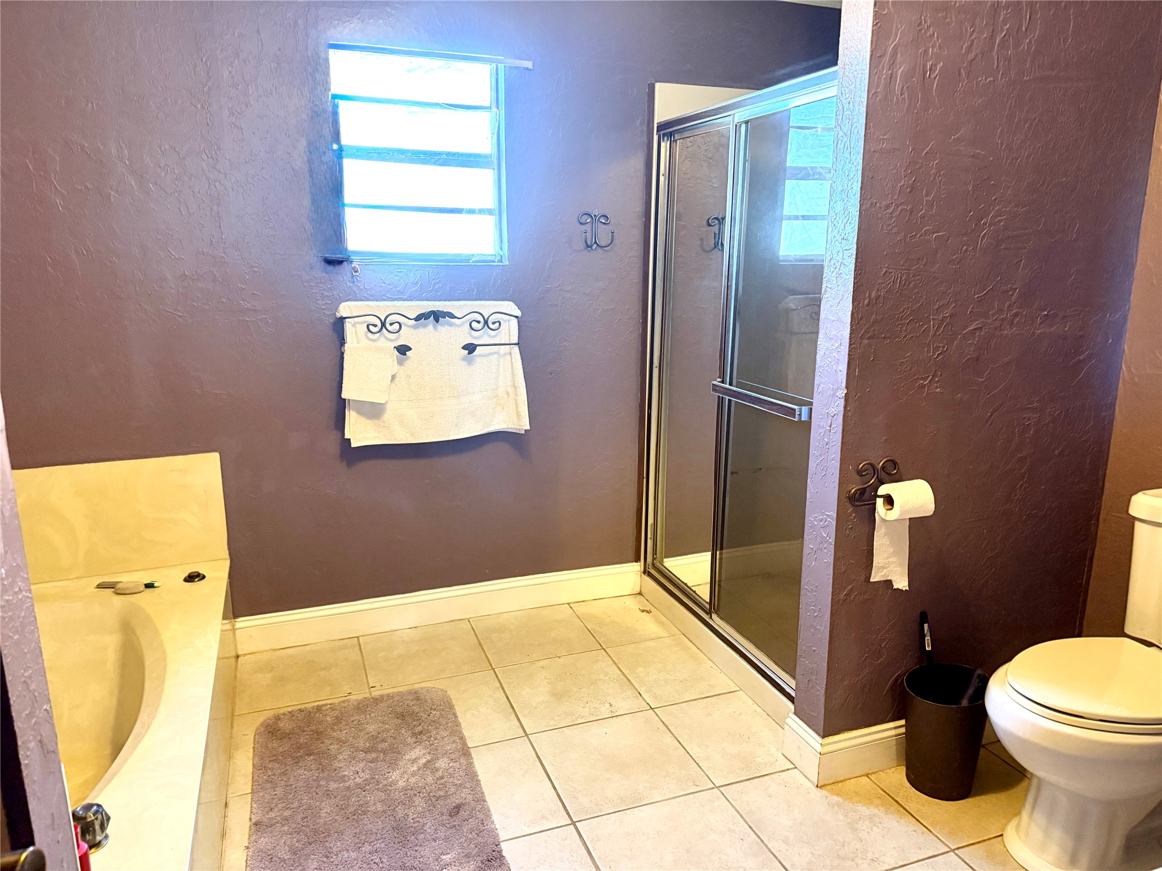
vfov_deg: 56.8
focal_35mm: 24
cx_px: 581
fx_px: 806
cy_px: 436
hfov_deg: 71.6
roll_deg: +0.1
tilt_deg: -12.4
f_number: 1.78
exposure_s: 1/40
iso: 640
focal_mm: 6.76
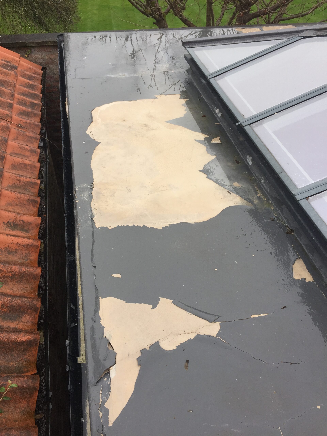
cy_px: 218
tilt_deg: -43.0
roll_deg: +1.0
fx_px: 365
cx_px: 164
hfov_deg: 48.2
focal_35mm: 29
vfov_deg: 61.7
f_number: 2.2
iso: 32
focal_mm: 4.15
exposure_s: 1/395
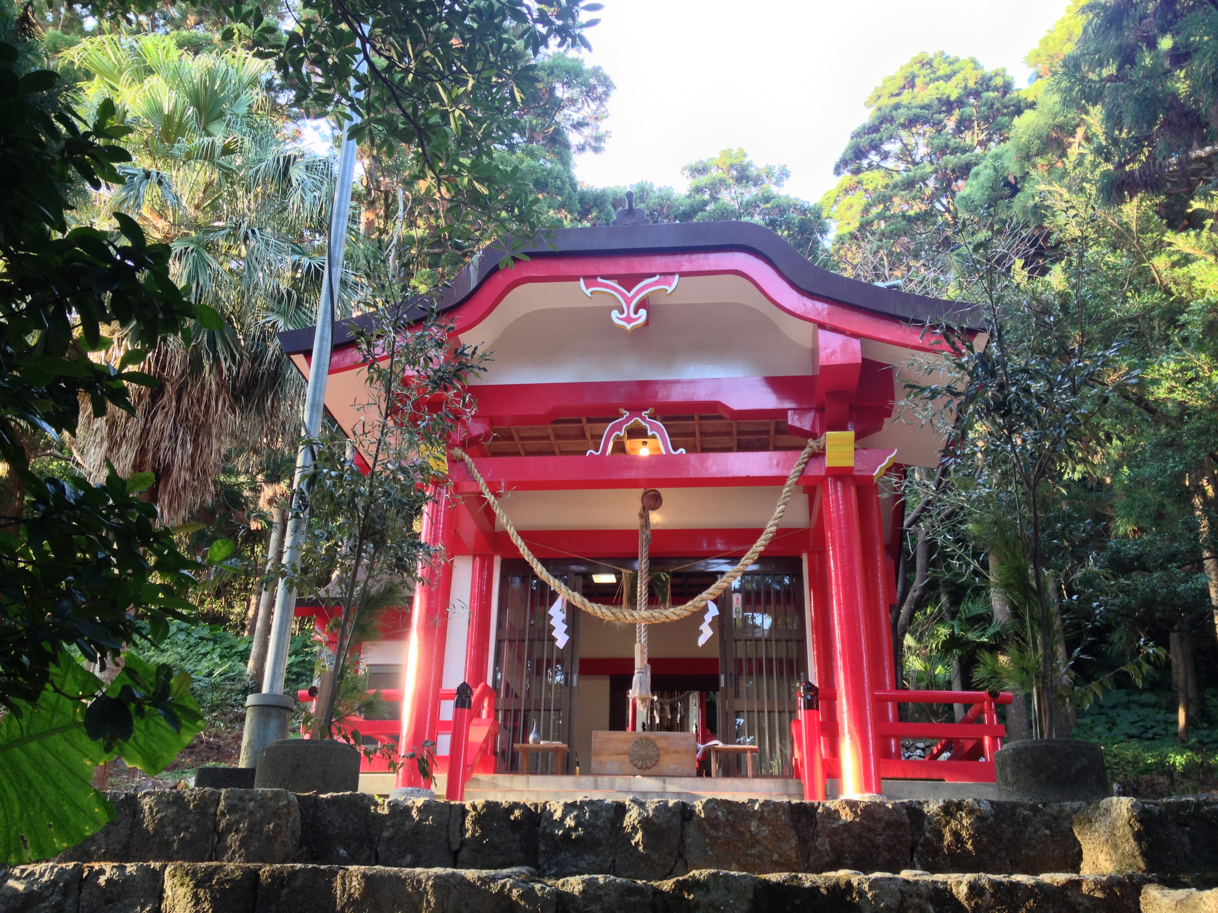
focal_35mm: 35
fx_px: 1232
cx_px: 609
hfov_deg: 52.6
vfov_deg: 40.7
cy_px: 456
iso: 50
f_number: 2.4
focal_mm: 4.28
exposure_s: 1/30
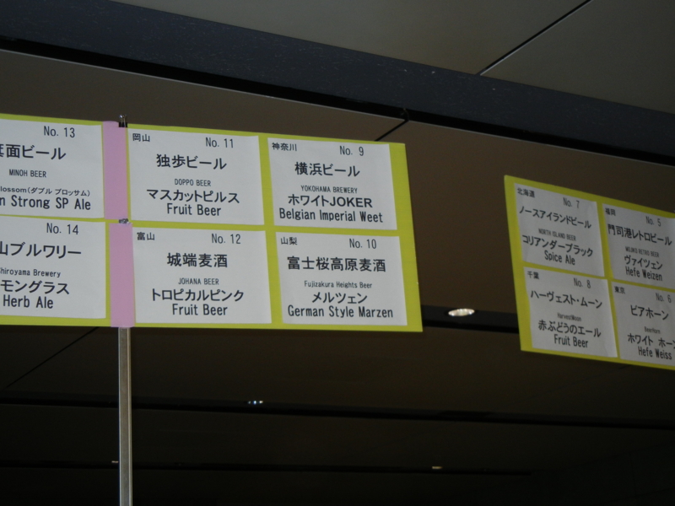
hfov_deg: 28.6
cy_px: 253
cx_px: 338
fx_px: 1326
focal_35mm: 68
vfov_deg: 21.6
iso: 249
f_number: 4.1
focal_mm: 12.2
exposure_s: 1/30
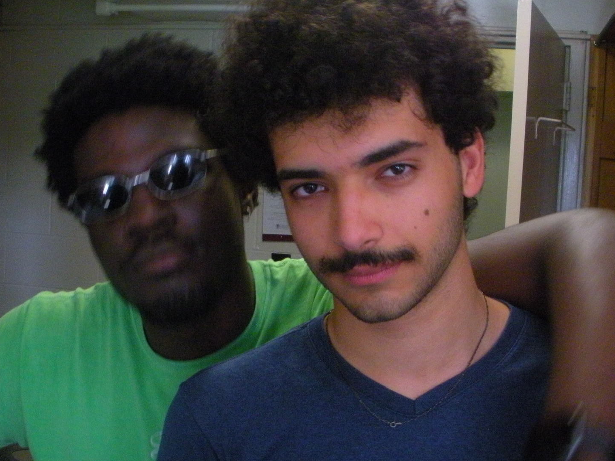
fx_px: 906
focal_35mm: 51
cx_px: 313
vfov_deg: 28.5
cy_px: 257
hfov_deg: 37.5
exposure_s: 1/35.2
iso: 400
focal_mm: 6.3
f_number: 3.5
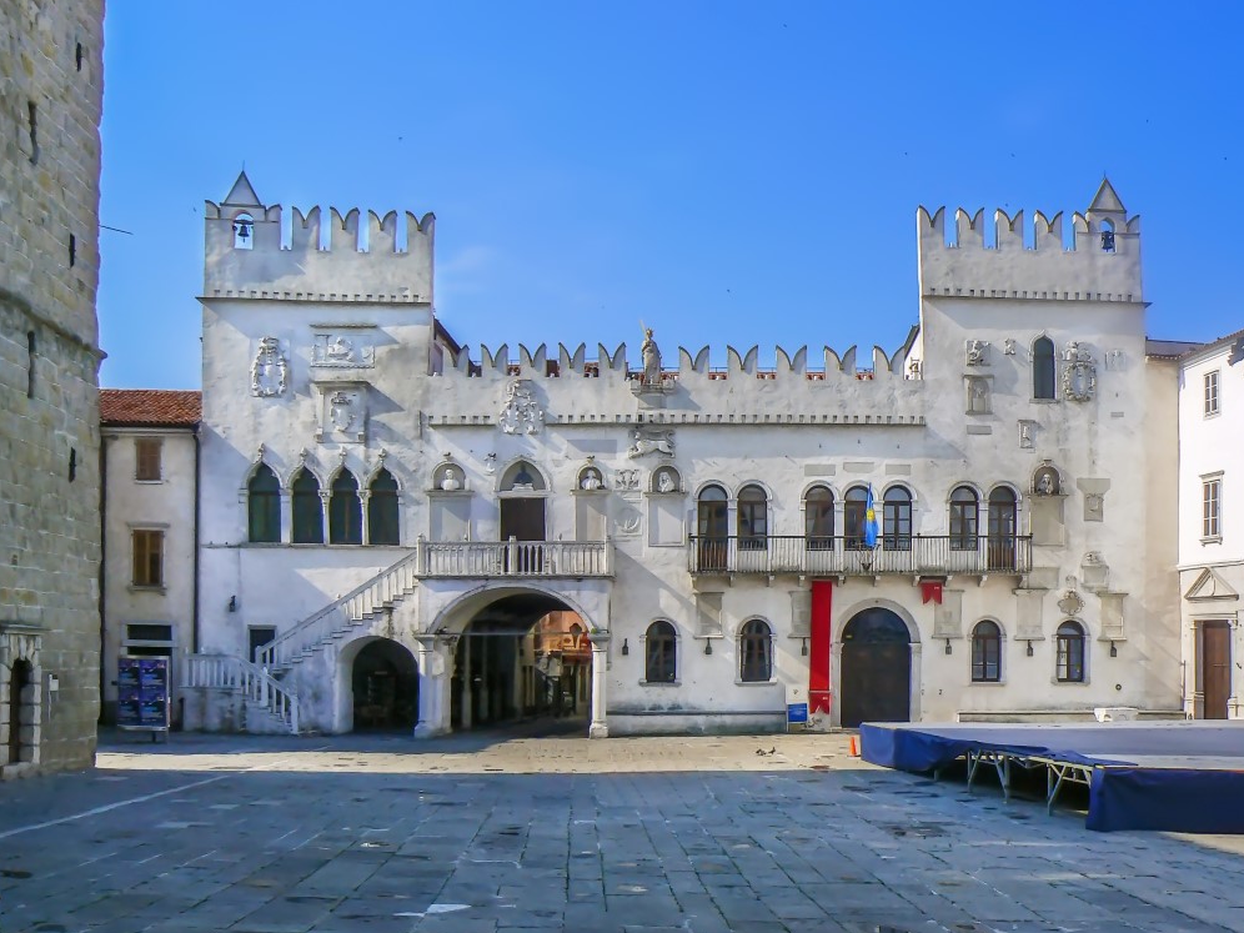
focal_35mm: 37
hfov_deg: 50.1
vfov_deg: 38.7
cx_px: 637
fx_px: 1330
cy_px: 460
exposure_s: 1/400
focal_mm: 6
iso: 80
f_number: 7.1
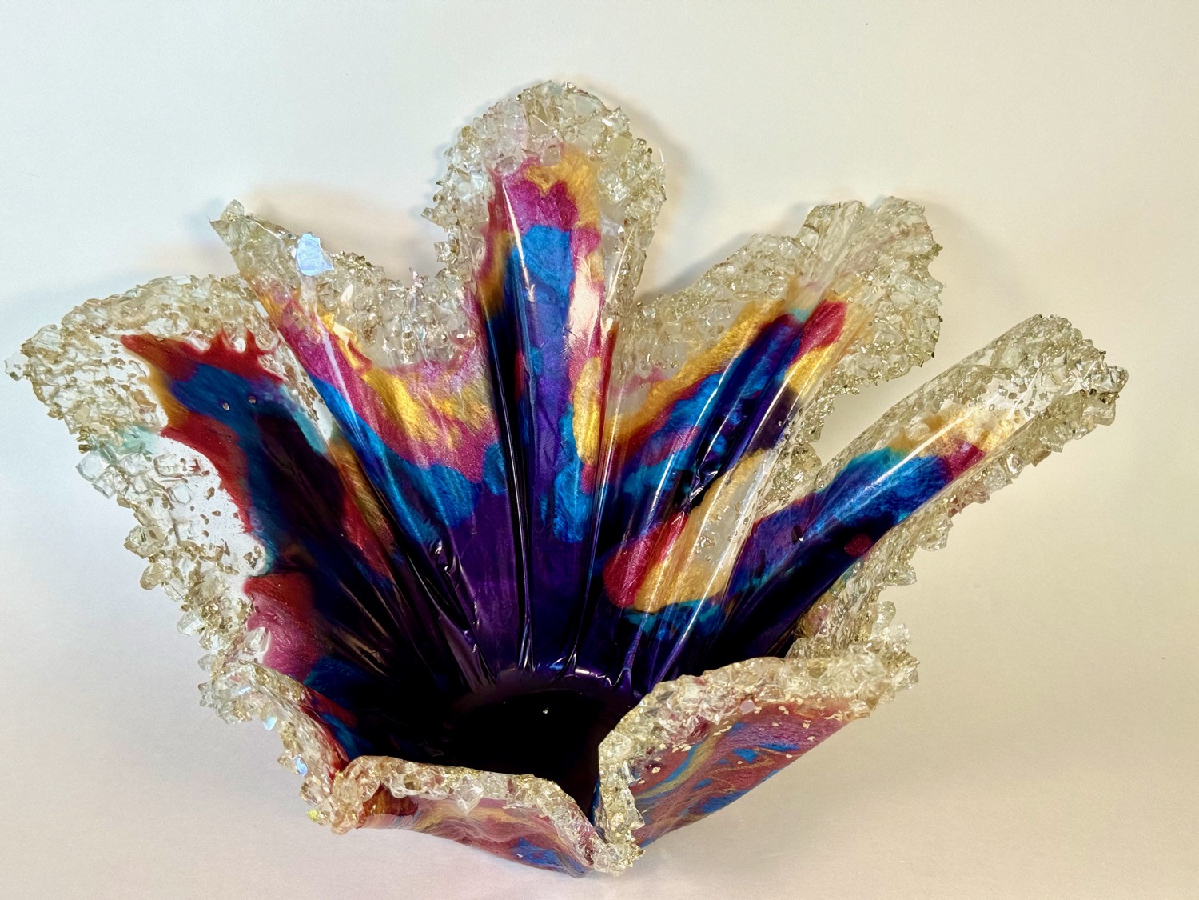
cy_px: 450
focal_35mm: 48
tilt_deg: -34.3
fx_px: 1663
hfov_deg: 39.7
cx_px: 600
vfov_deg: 30.3
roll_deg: -2.1
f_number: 1.78
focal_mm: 6.76
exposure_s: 1/249
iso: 64
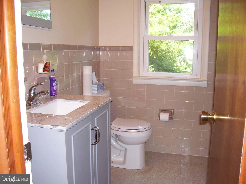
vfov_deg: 41.8
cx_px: 123
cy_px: 92
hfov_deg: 53.9
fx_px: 242
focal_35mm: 34
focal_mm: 5.6
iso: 125
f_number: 2.7
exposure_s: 1/60
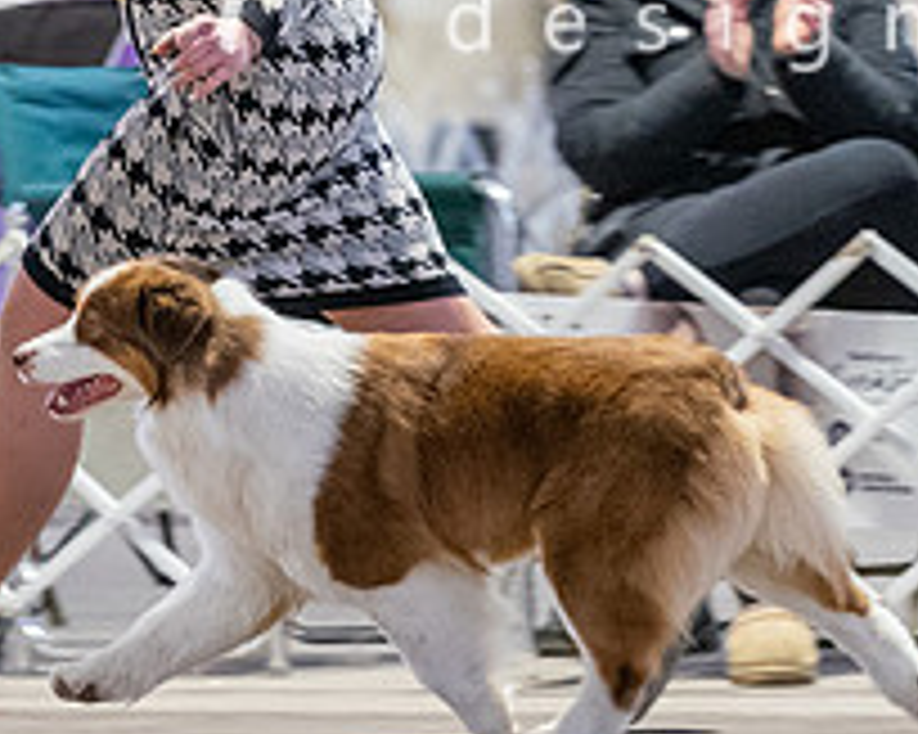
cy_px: 185
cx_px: 277
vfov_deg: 2.5
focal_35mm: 623
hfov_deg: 3.1
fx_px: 16918
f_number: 3.5
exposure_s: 1/250
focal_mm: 200
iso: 6400
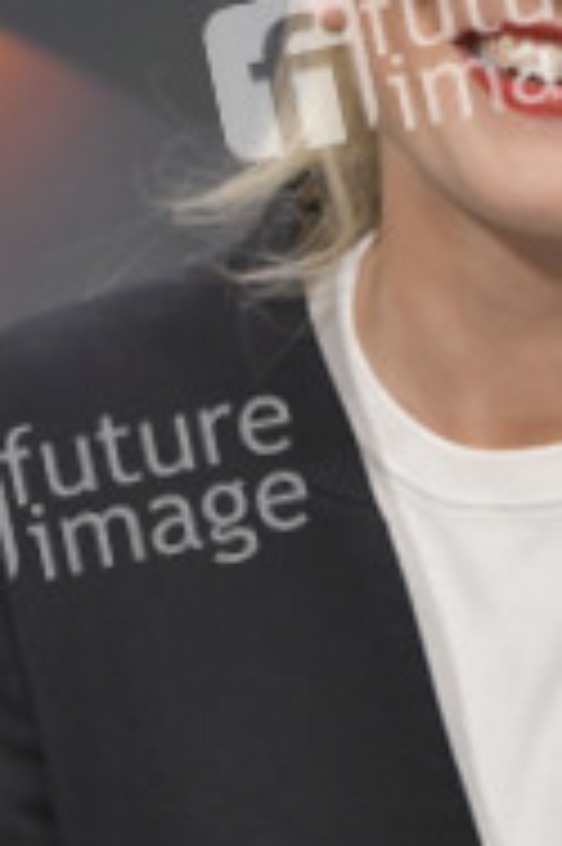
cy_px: 279
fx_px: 1900
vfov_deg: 24.9
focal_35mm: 81
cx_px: 566
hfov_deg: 16.5
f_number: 5.6
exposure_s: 1/200
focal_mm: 38
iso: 2500
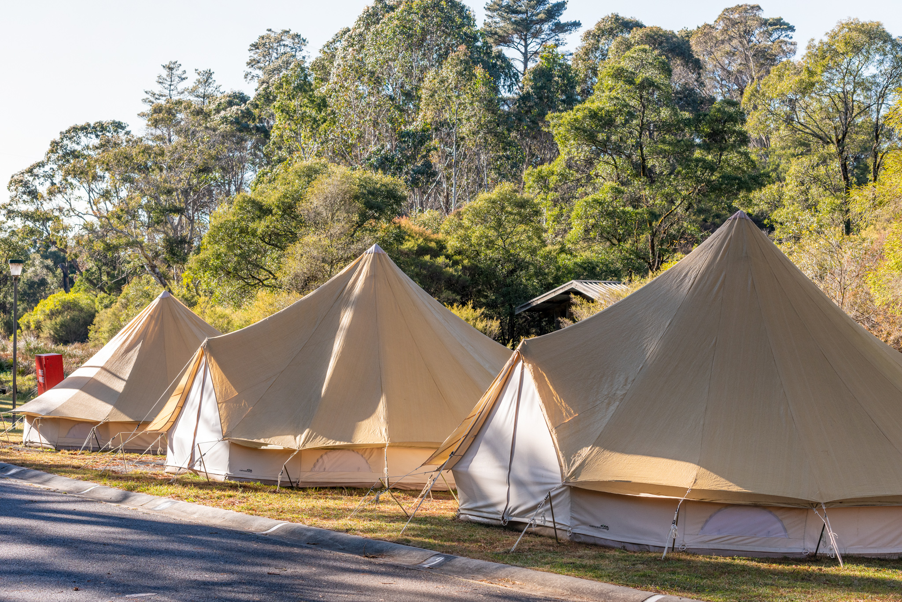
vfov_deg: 19.5
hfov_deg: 28.8
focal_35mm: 70
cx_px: 451
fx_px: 1754
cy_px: 301
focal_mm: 70
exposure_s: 1/320
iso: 250
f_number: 6.3
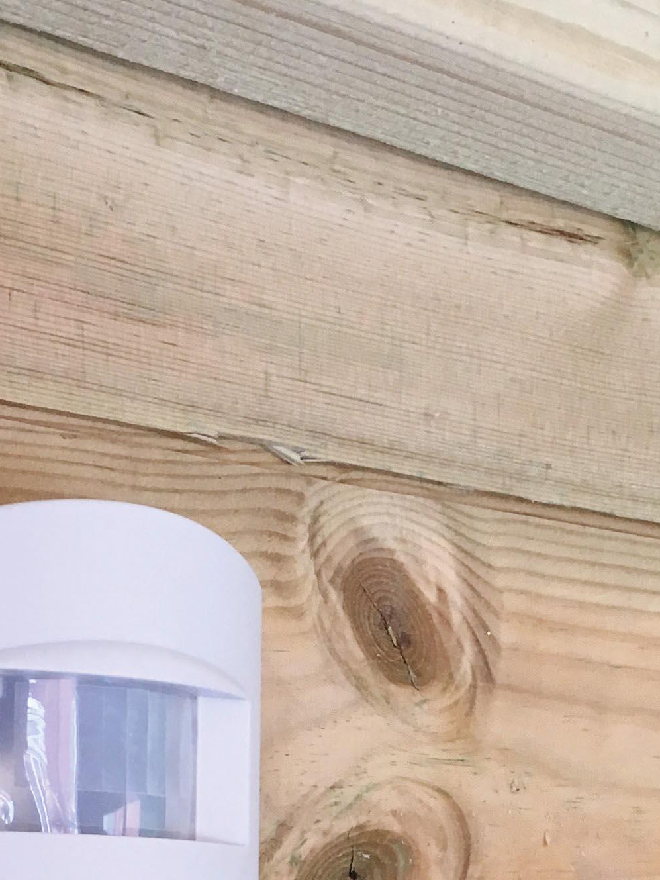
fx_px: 2237
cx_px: 373
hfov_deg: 16.8
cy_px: 1007
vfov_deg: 21.0
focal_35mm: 88
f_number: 2.2
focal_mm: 4.15
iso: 100
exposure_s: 1/33
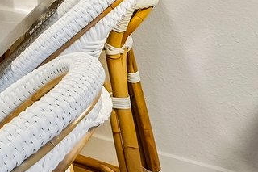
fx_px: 688
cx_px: -456
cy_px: -200
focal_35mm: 96
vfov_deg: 12.2
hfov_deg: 12.5
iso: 800
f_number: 8
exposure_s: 1/13
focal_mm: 10
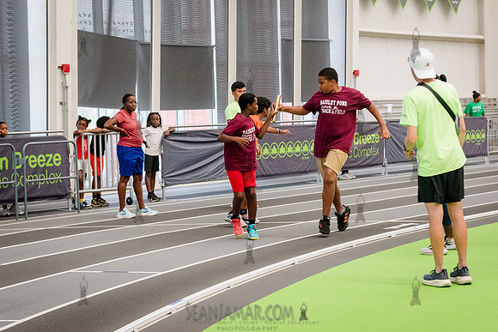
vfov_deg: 15.0
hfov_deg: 22.4
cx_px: 249
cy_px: 166
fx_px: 1259
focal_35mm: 91
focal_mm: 62
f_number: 3.5
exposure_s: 1/1000
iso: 6400
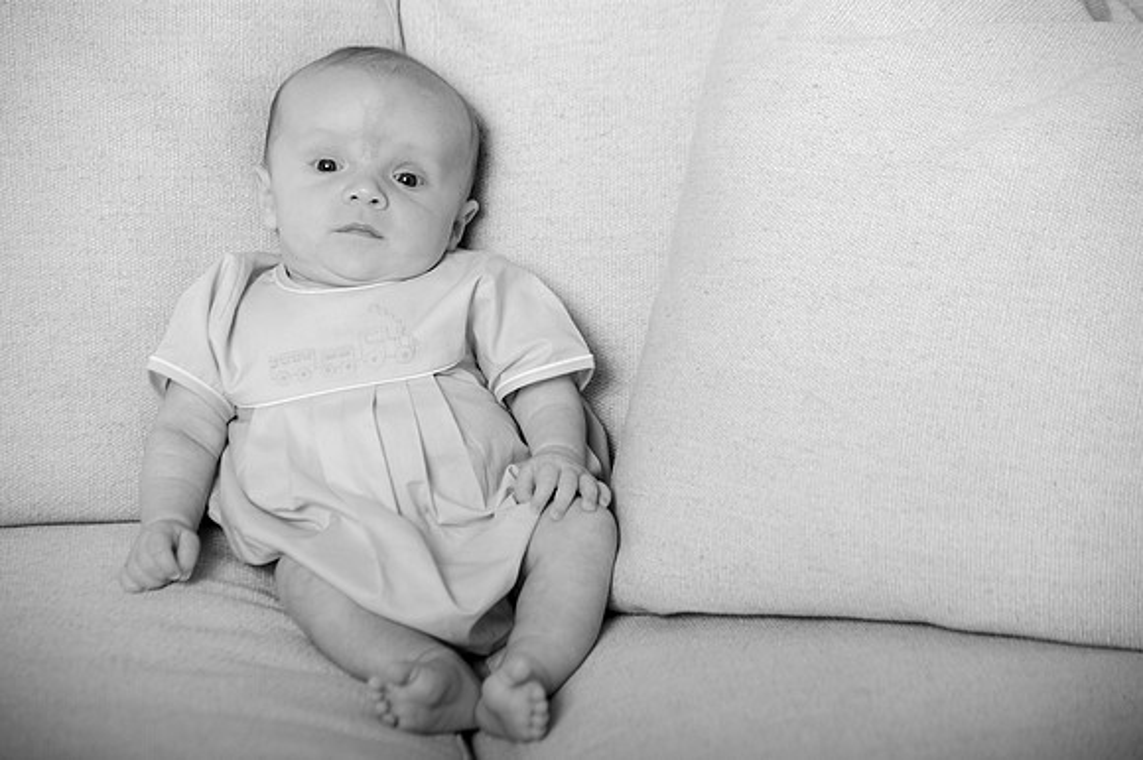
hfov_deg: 17.1
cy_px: 380
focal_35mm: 120
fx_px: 3808
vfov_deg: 11.4
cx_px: 572
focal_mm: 120
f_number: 4.5
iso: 250
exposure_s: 1/200
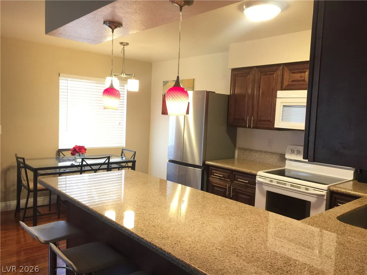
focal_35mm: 29
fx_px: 307
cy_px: 138
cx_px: 184
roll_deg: -3.4
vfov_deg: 48.2
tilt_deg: -4.3
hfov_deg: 61.7
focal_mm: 4.15
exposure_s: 1/15
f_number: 2.2
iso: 50
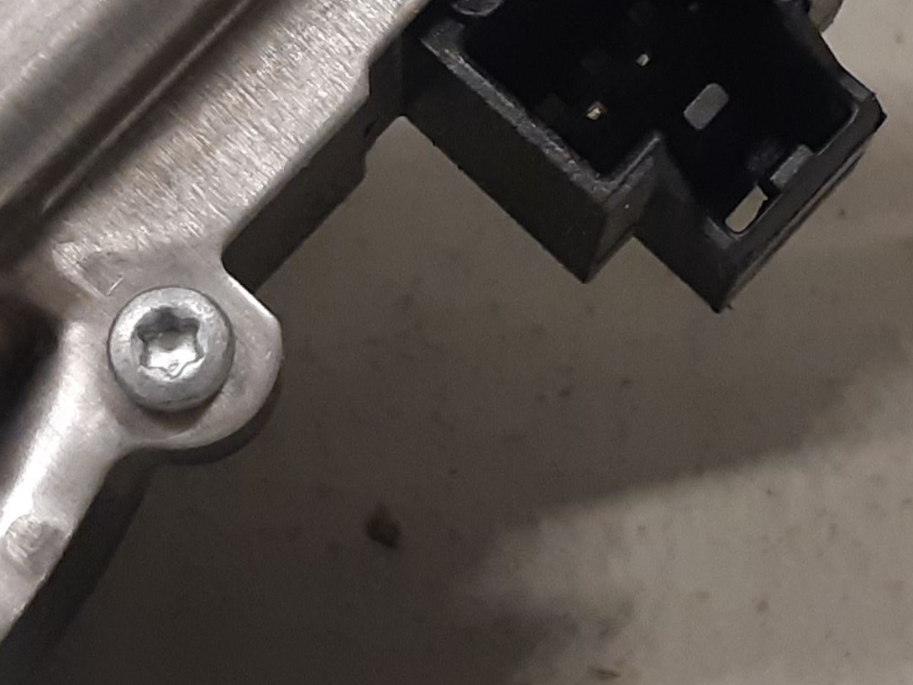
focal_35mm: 49
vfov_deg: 28.6
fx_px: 1292
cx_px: 593
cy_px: 82
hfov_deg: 38.6
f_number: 1.7
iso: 160
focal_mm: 3.93
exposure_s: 1/60
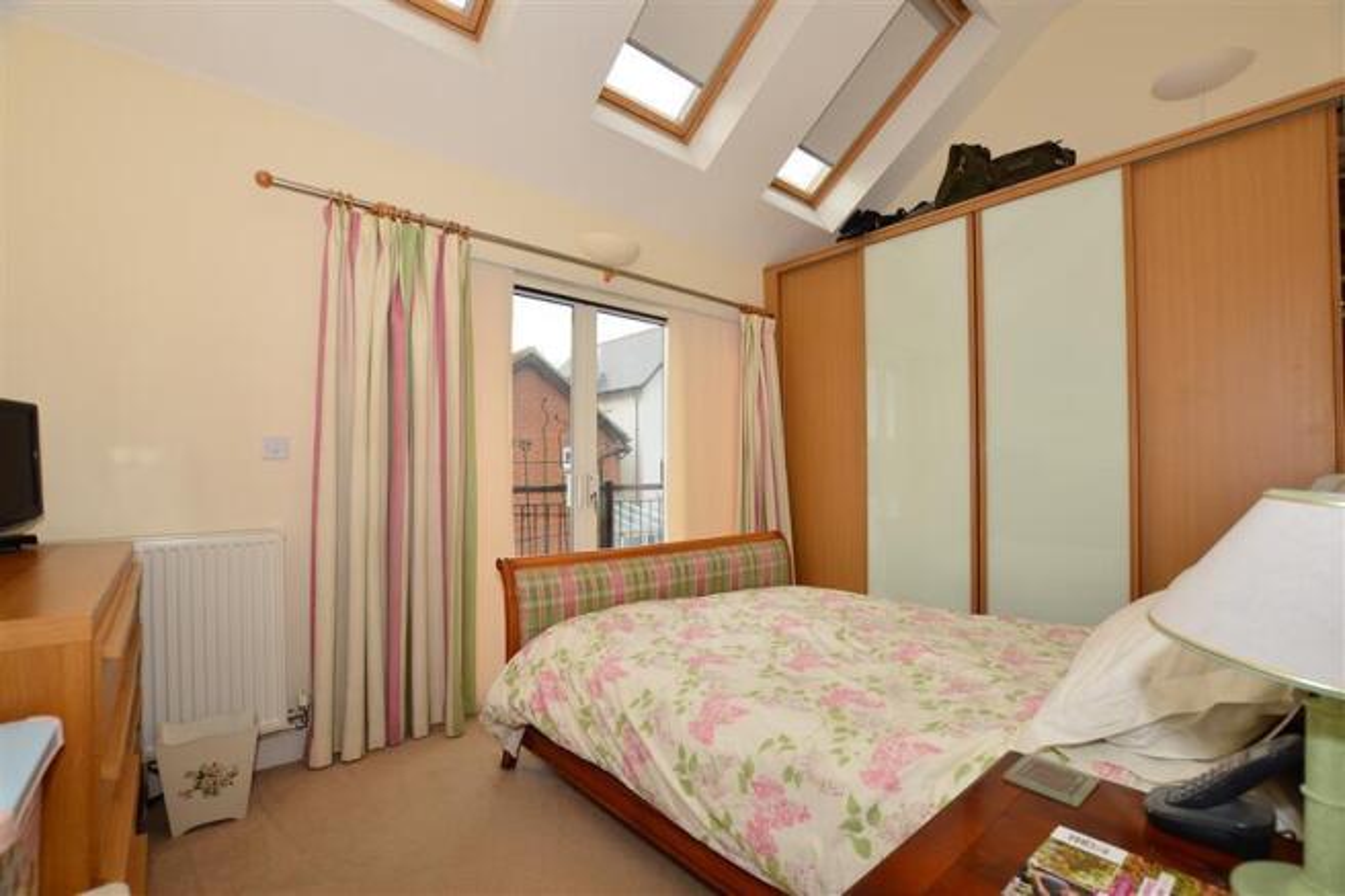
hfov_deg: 100.4
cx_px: 672
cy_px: 448
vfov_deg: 77.3
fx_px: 560
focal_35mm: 15
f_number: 5
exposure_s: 1/100
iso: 200
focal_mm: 10
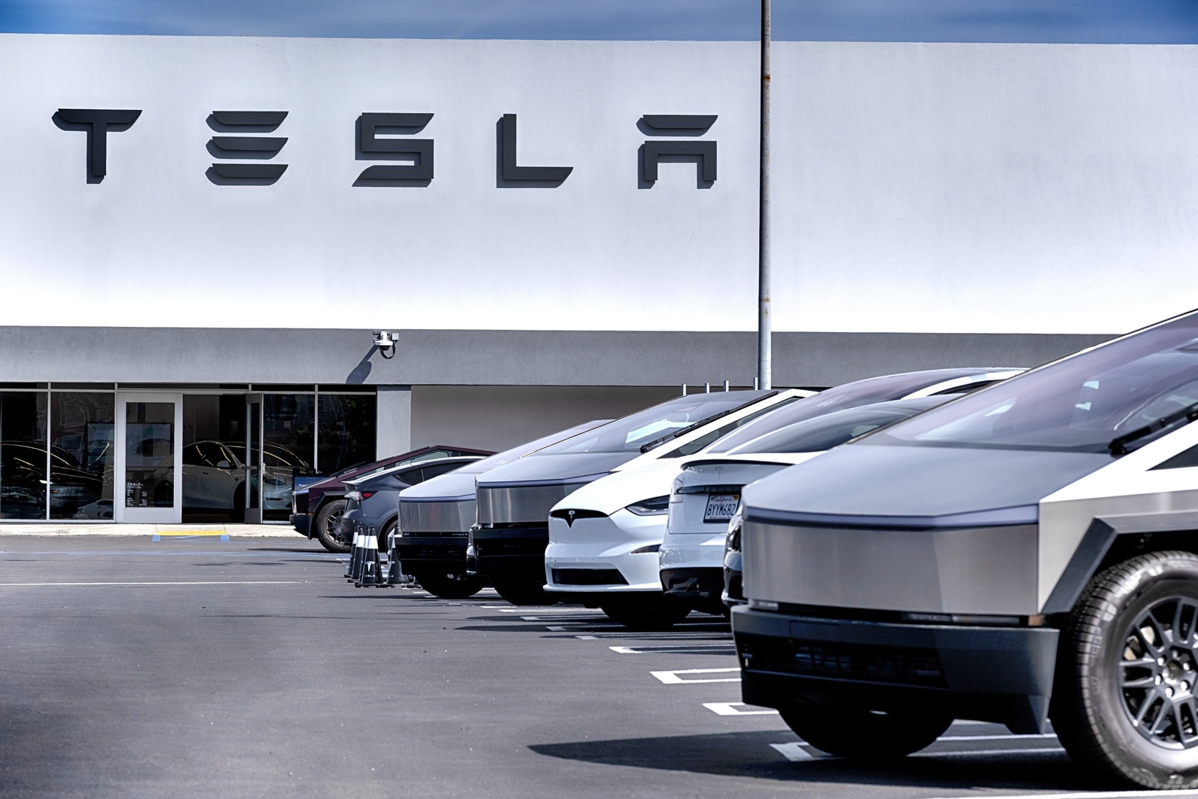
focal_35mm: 180
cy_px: 401
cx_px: 598
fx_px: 5990
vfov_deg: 7.6
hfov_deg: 11.4
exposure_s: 1/1000
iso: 200
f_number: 8
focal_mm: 119.2
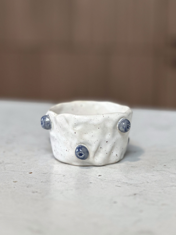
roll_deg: -1.0
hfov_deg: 19.1
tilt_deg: -11.3
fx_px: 522
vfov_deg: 25.3
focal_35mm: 77
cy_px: 118
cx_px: 88
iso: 200
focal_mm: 9
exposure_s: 1/100
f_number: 2.8
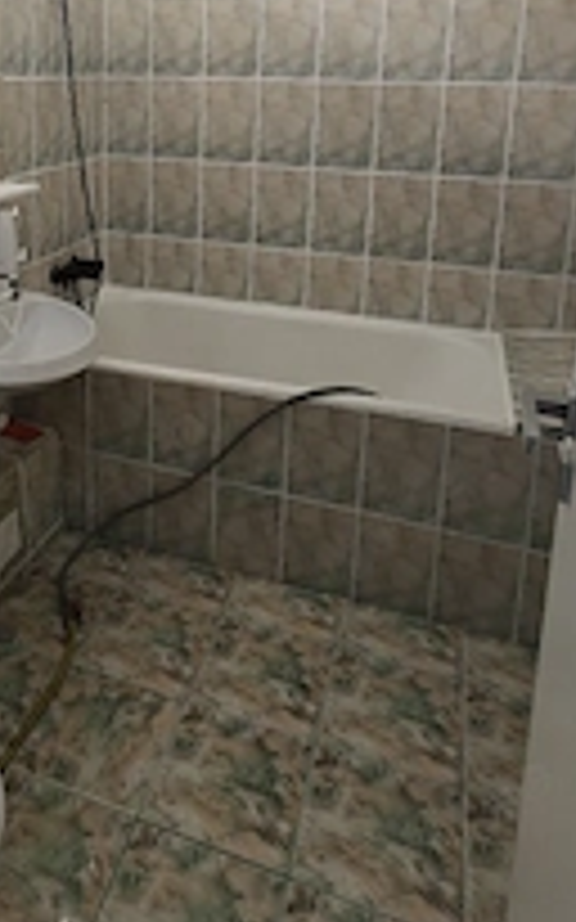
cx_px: 148
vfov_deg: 60.8
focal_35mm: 29
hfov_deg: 41.9
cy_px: 220
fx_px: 729
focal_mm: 2.62
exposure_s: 1/100
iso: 100
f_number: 2.2
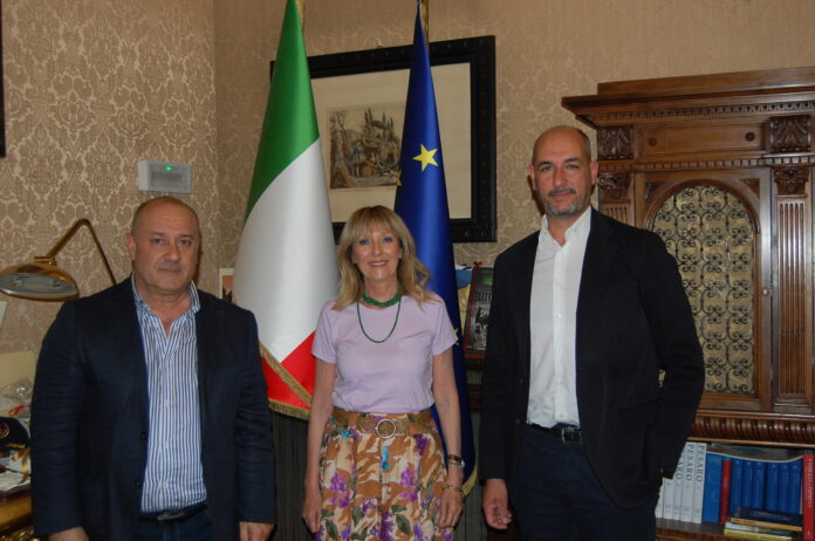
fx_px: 882
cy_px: 270
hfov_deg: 49.6
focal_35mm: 39
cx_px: 408
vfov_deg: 34.1
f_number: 4
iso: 400
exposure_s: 1/60
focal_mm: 26
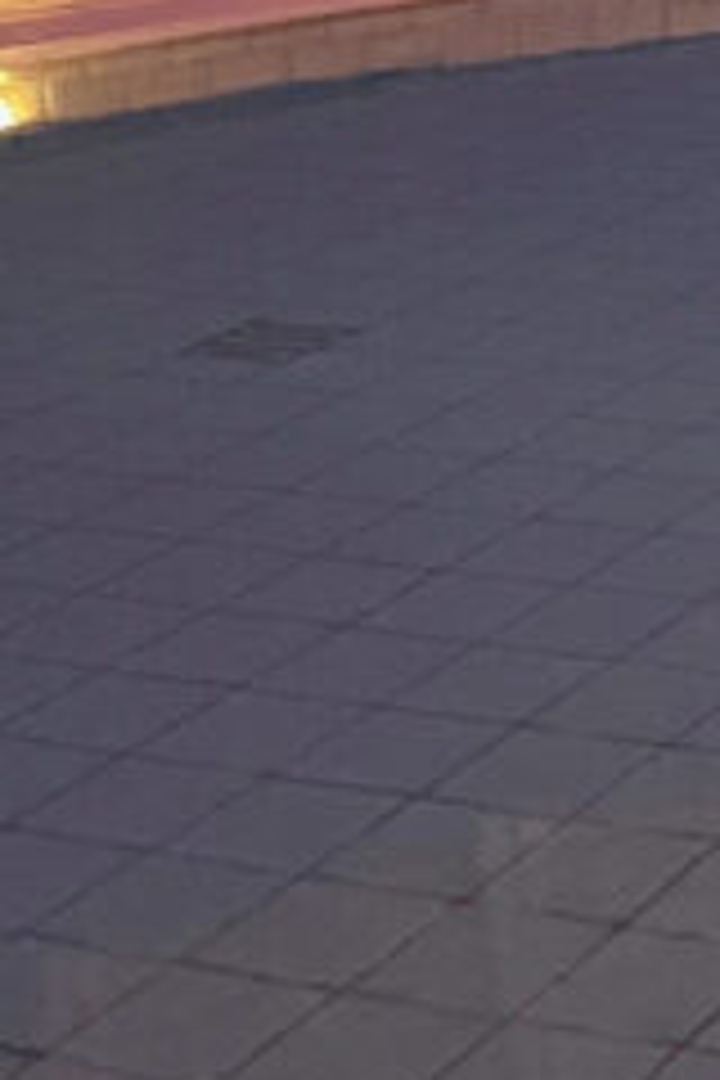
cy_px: -374
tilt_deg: -3.9
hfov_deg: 10.3
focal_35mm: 111
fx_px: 3330
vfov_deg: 17.2
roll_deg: -0.5
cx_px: 1836
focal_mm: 5.1
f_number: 1.6
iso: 800
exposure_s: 1/25
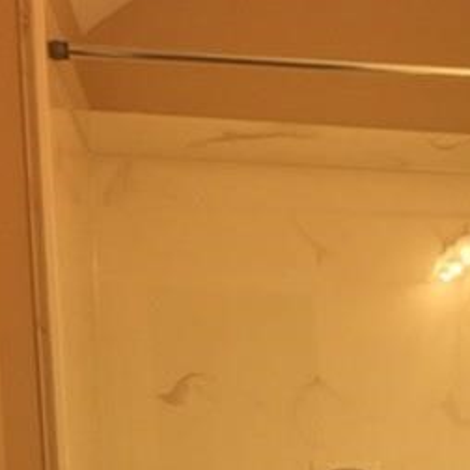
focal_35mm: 65
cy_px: 565
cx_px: 431
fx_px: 998
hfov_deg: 25.6
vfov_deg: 24.1
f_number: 2.2
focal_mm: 4.15
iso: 160
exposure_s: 1/30
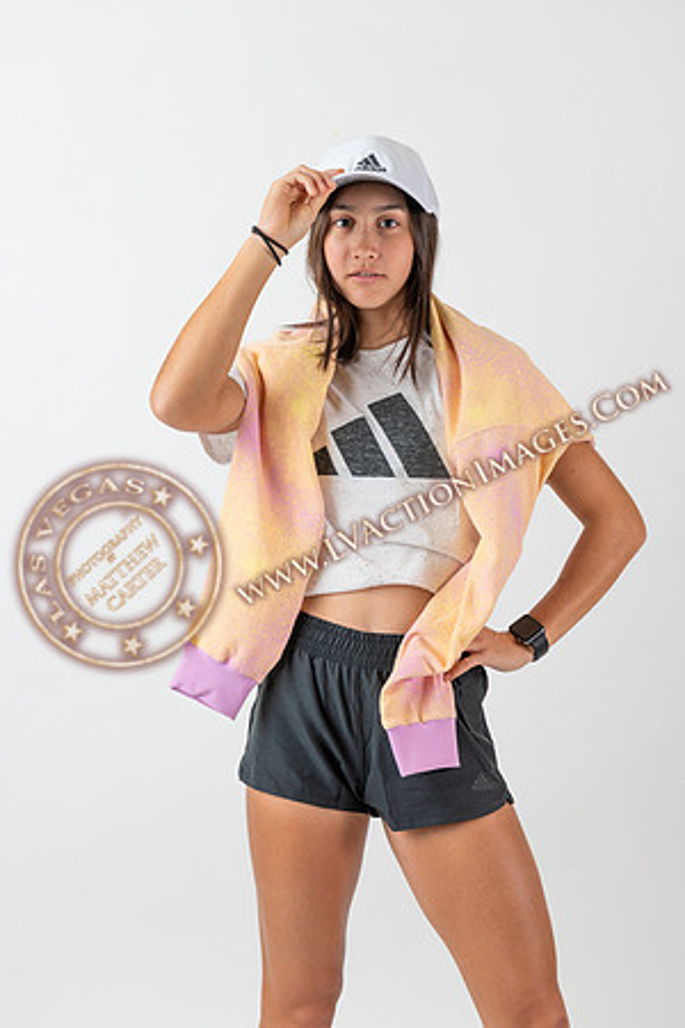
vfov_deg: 30.5
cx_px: 342
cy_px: 514
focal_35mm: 66
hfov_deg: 20.6
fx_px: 1884
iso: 64
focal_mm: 66
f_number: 7.1
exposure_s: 1/200
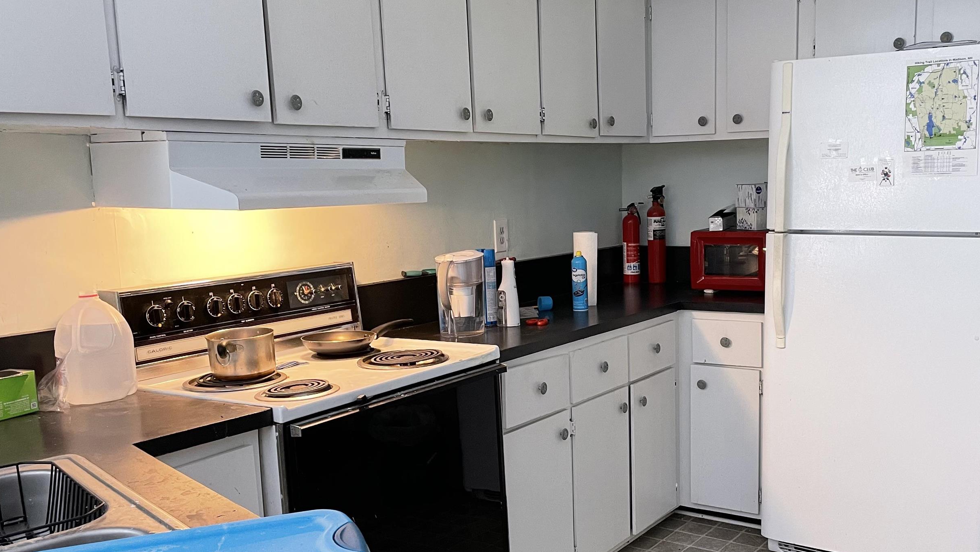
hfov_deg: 54.8
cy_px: 310
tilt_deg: -8.5
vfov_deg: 32.8
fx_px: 936
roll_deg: +1.6
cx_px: 595
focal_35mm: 36
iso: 200
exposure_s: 1/60
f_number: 1.6
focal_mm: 4.2
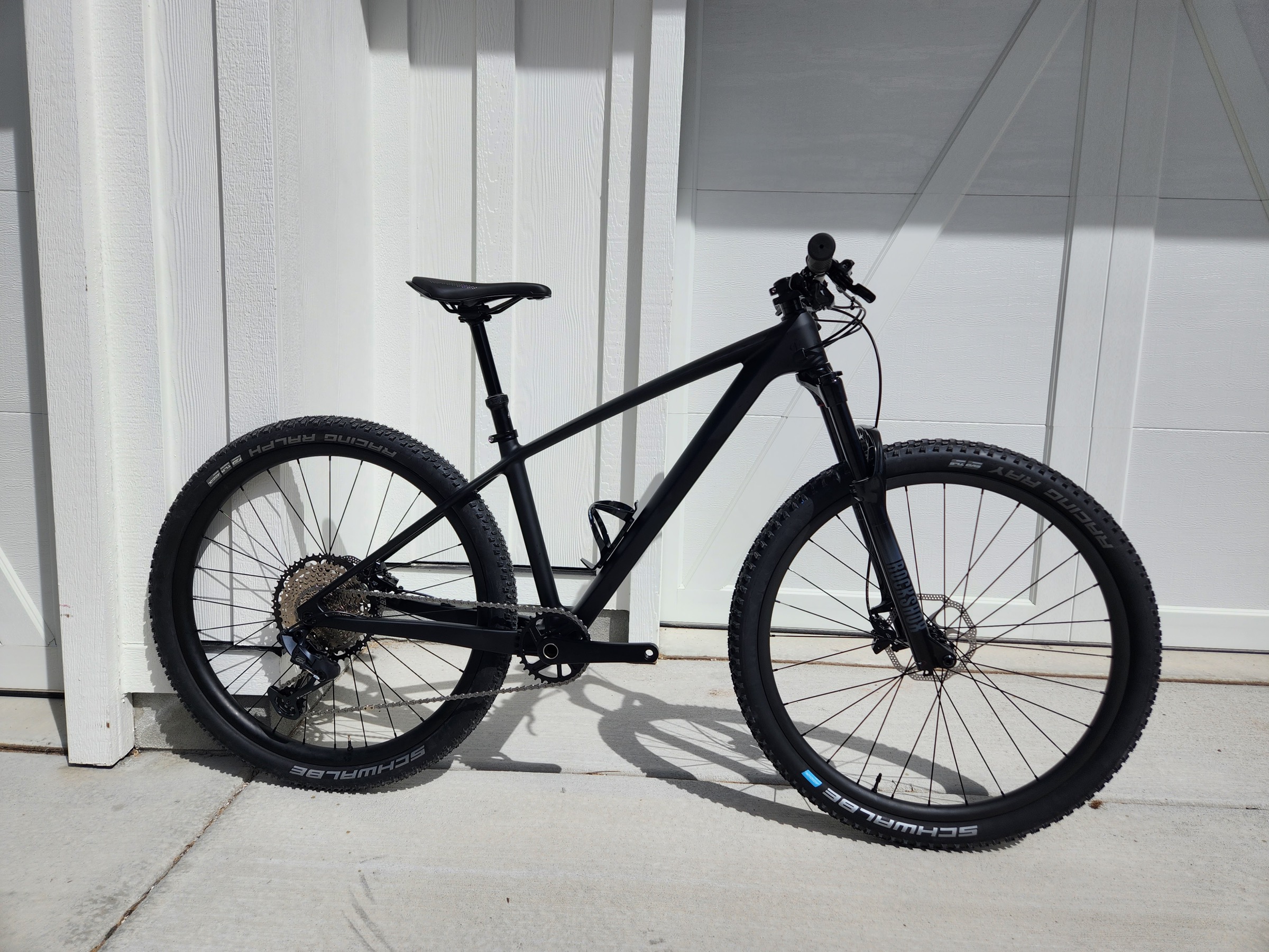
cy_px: 476
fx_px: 843
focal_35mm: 23
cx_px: 634
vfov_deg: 58.9
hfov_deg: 73.9
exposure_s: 1/4385
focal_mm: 5.4
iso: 20
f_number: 1.8
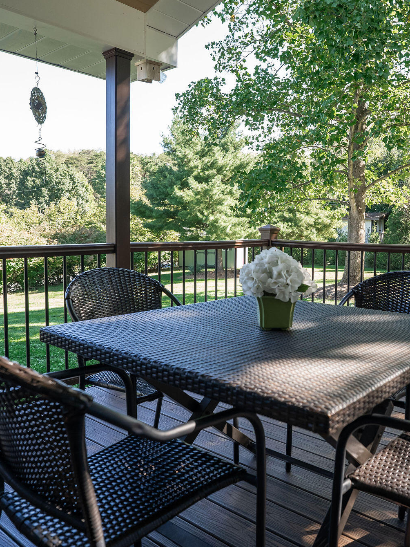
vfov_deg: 58.3
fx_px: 489
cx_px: 277
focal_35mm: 31
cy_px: 254
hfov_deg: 44.7
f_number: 4
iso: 500
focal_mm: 20
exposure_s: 1/320
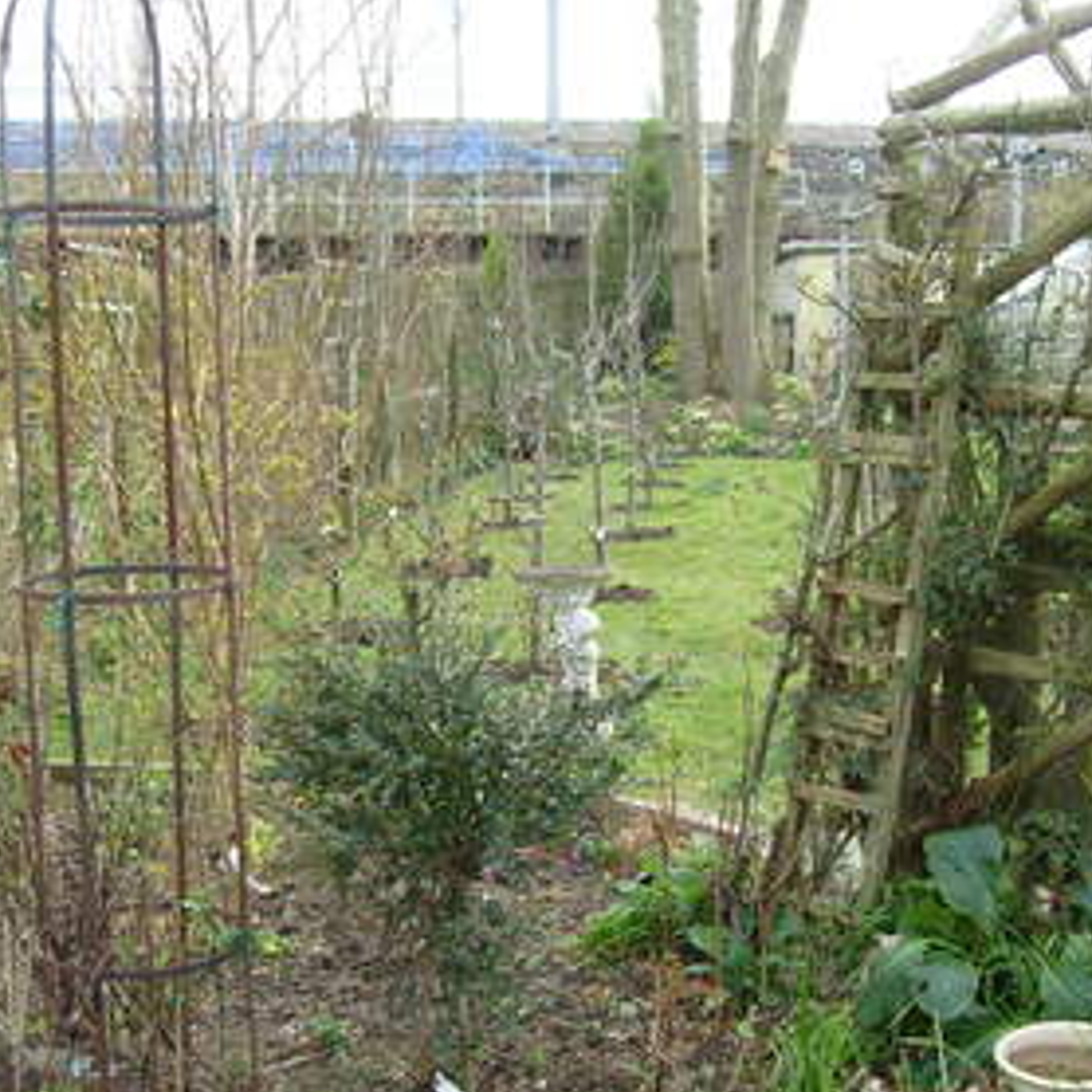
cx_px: 530
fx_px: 1749
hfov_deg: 34.7
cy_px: 609
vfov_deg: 34.6
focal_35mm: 49
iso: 80
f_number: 2.8
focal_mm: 5.8
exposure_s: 1/250
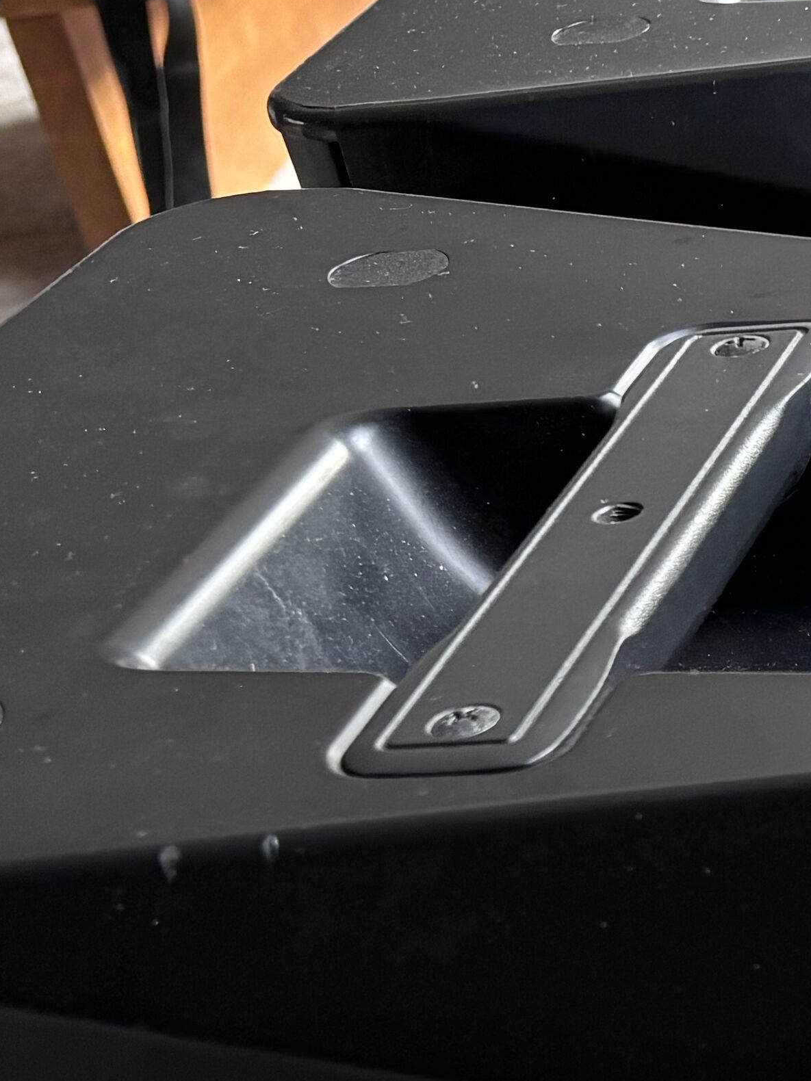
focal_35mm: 94
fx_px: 2936
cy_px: 1496
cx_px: 1417
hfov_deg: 14.1
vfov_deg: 19.0
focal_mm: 5.96
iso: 100
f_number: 1.6
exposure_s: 1/50
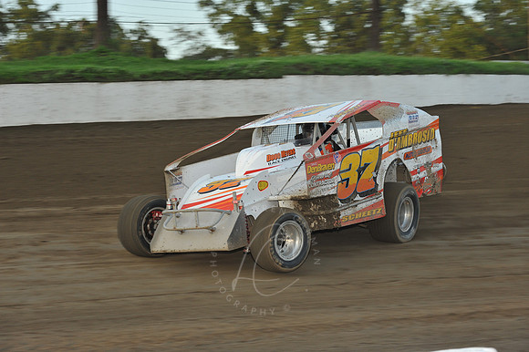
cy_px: 176
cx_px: 264
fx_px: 1645
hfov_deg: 18.3
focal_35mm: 112
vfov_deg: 12.2
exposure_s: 1/320
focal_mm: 112
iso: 640
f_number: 8
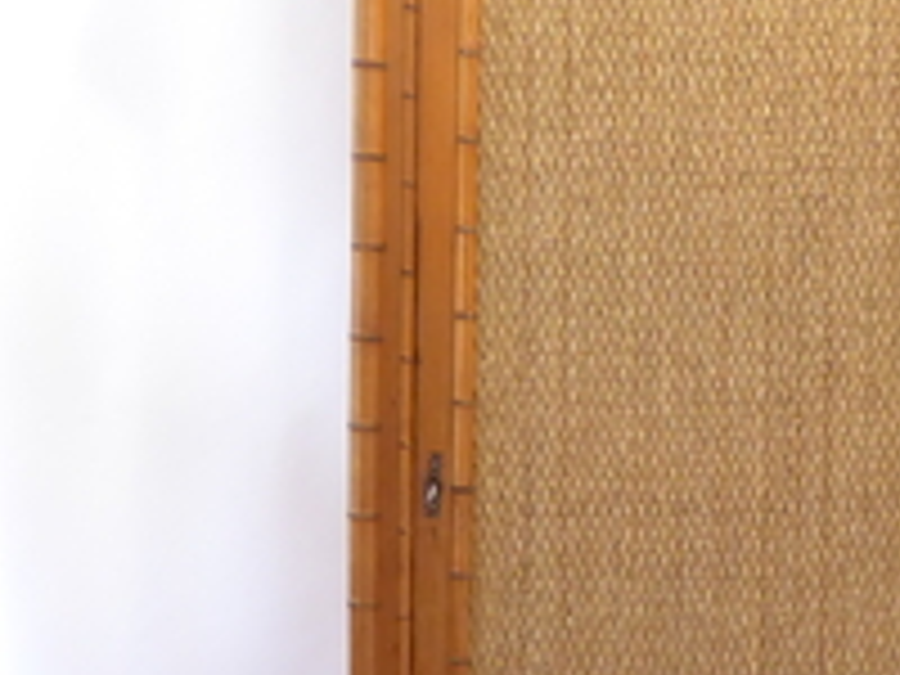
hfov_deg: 20.7
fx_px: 2418
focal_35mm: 93
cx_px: 774
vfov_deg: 15.9
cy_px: 432
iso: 400
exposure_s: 1/8
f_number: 3.5
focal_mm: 5.4
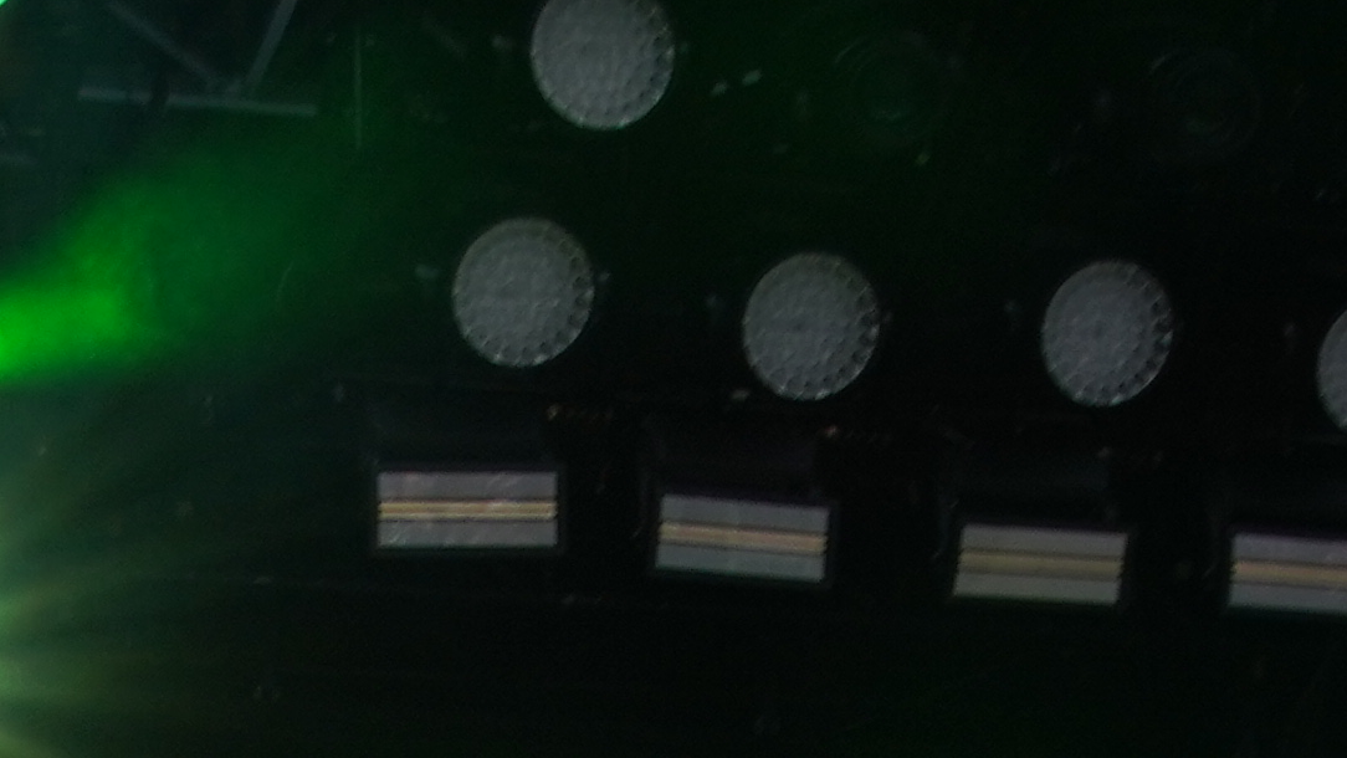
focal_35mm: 174
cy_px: 2158
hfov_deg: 12.3
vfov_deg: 6.5
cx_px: 398
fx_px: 6215
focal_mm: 30
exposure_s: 1/125
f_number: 4
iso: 320
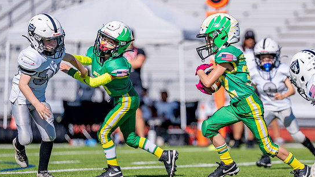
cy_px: 95
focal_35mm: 332
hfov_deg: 6.5
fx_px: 2774
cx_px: 214
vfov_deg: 3.7
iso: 250
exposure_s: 1/8000
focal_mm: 200
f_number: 2.8
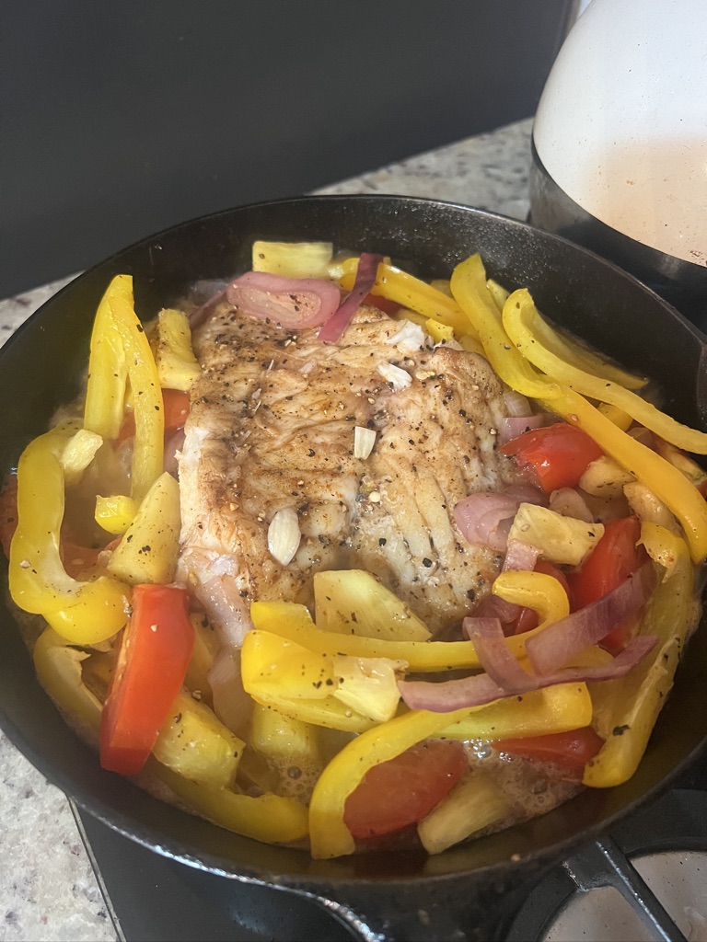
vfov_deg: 67.3
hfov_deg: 53.1
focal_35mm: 26
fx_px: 708
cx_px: 354
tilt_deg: -53.3
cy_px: 471
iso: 500
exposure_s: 1/40
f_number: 1.5
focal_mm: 5.7
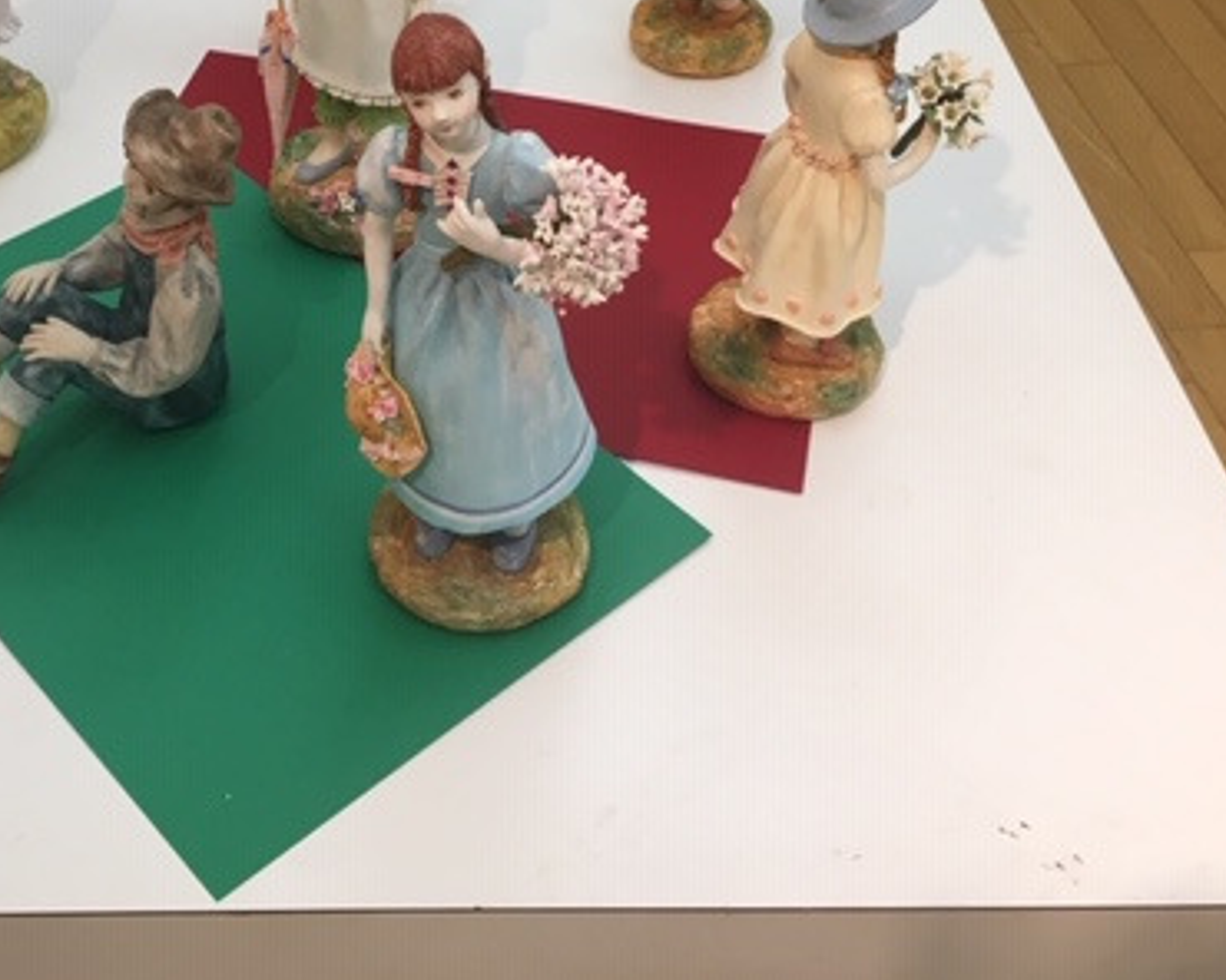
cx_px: 311
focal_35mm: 49
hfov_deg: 37.2
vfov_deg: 30.2
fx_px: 1778
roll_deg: +2.2
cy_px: 205
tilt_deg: -38.8
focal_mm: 4.15
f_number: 2.2
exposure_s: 1/30
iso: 32
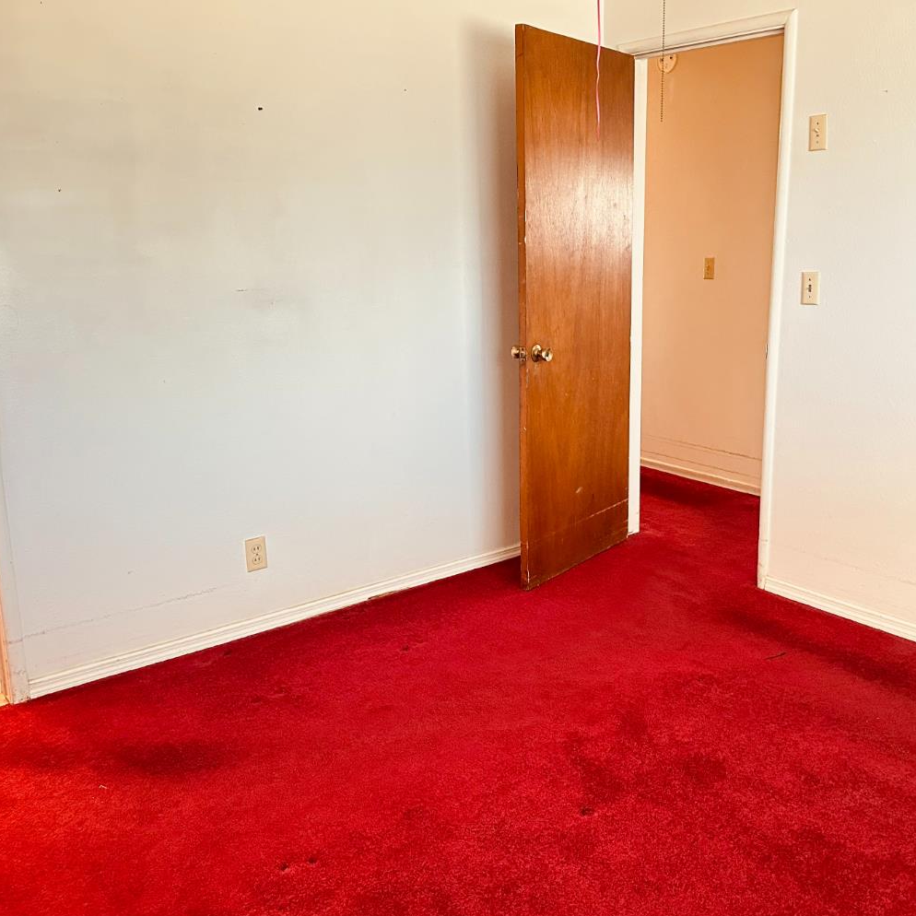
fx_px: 958
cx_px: 569
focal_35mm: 32
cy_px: 415
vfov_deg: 51.0
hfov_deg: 50.6
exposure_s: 1/60
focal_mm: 6.86
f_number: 1.78
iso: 500
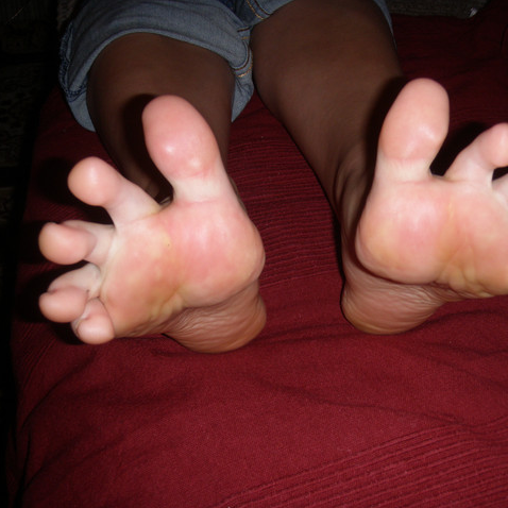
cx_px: 304
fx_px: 747
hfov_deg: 37.4
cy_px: 254
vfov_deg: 37.6
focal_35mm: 45
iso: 100
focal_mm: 6.7
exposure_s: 1/30
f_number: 3.5
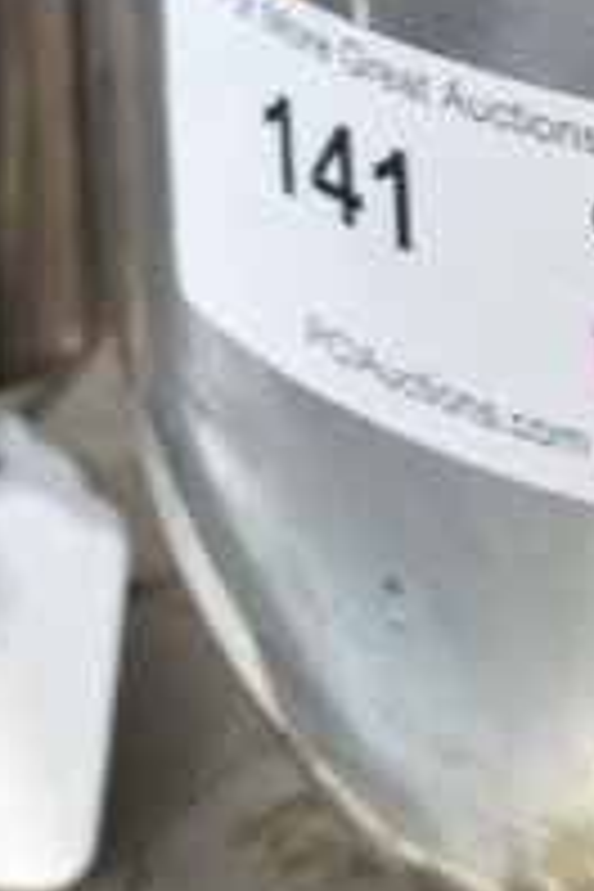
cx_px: 1202
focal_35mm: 208
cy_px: -16
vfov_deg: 9.8
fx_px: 5148
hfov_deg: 6.4
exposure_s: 1/50
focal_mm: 30
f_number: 4.2
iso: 640
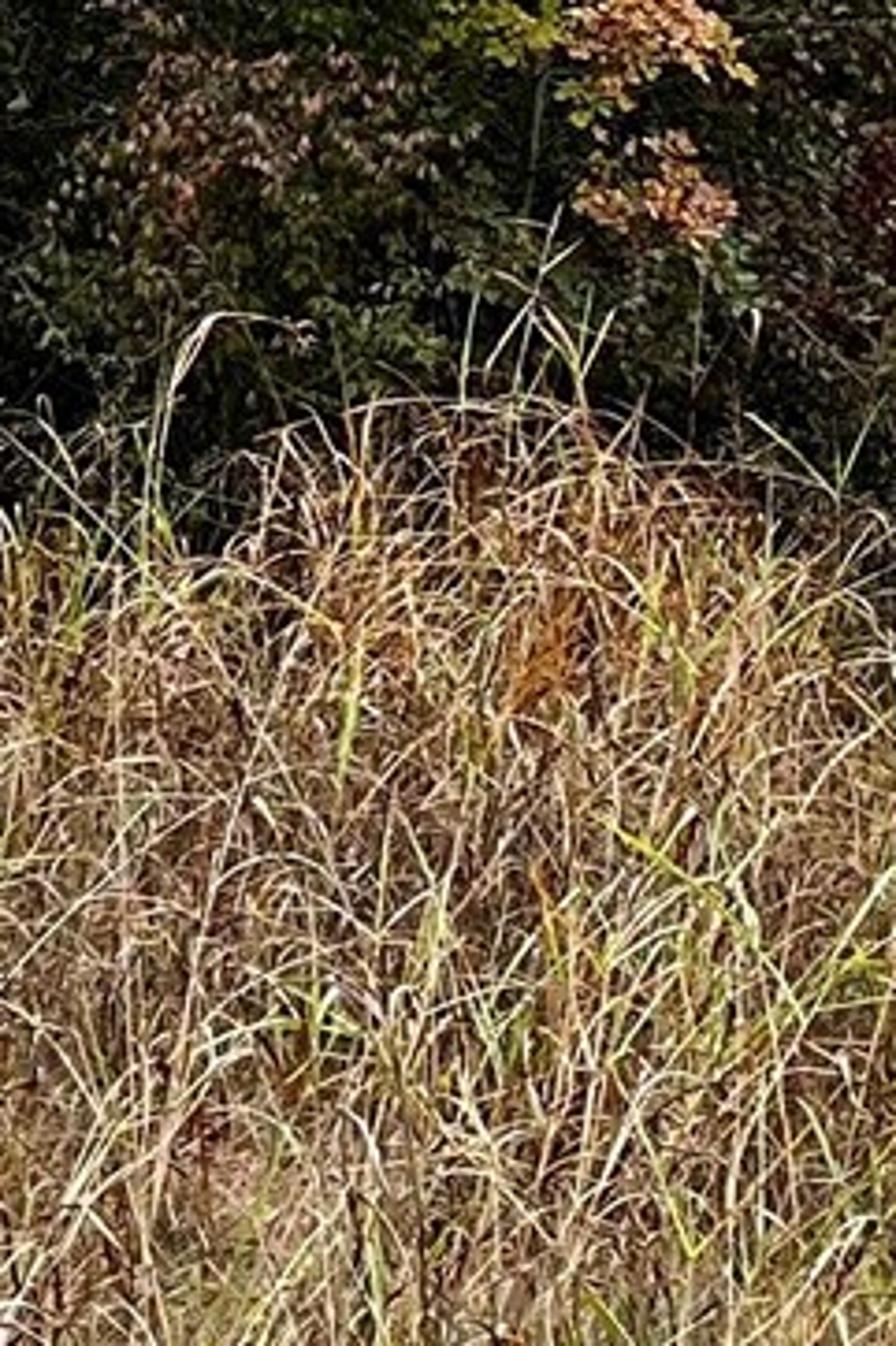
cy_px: 30
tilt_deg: +0.5
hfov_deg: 8.9
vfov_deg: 13.3
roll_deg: -3.2
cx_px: 104
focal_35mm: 153
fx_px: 5717
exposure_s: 1/1117
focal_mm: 5.1
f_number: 1.6
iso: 50
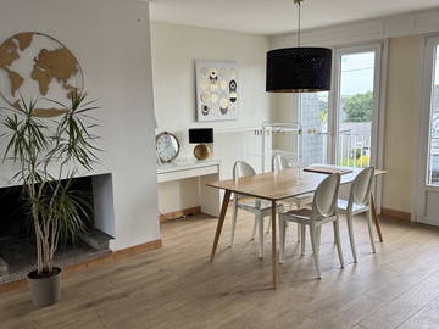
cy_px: 164
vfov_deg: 56.8
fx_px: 304
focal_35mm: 24
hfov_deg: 71.6
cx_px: 220
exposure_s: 1/179
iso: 64
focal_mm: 6.76
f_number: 1.78
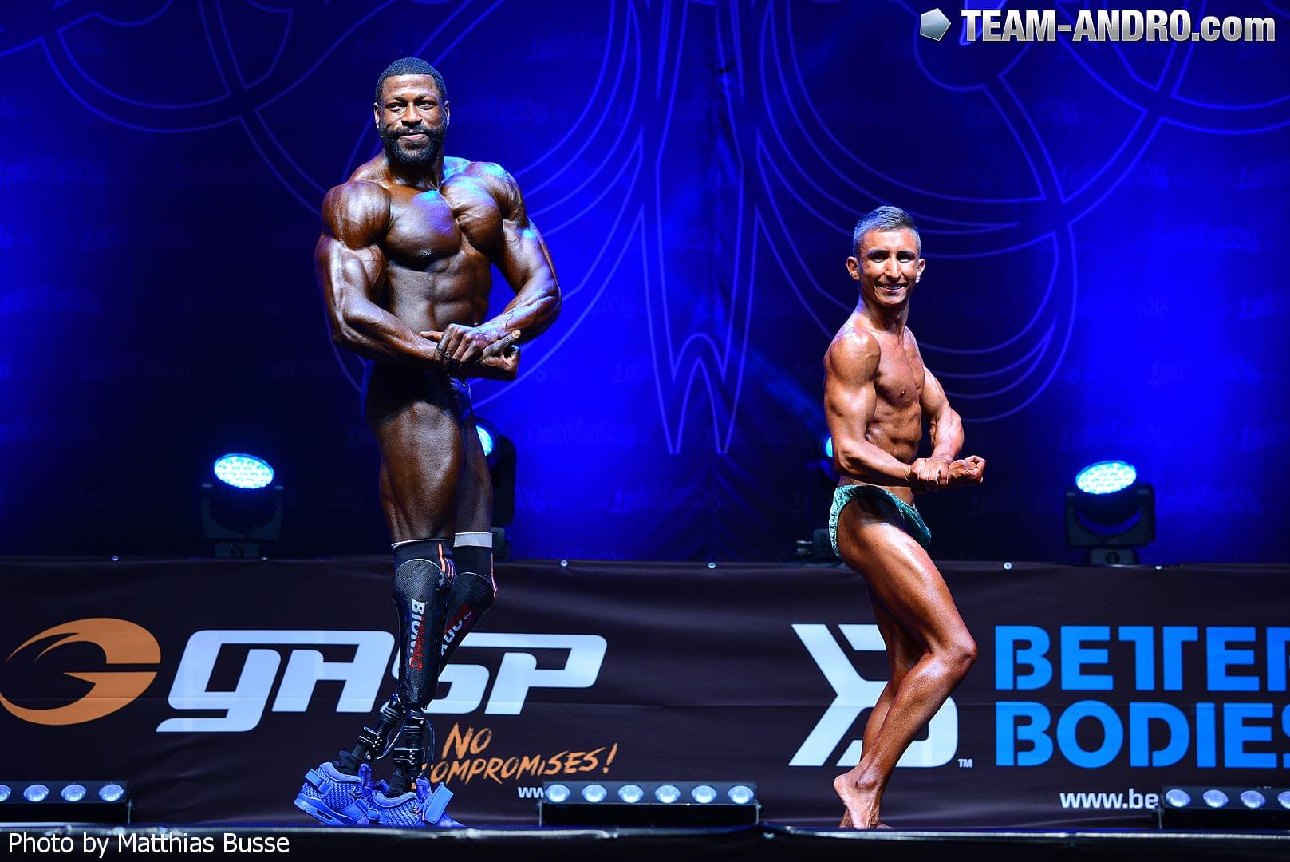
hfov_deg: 18.3
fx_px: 4015
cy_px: 431
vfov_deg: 12.2
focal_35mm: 112
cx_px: 645
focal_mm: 112
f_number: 4.8
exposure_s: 1/80
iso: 500
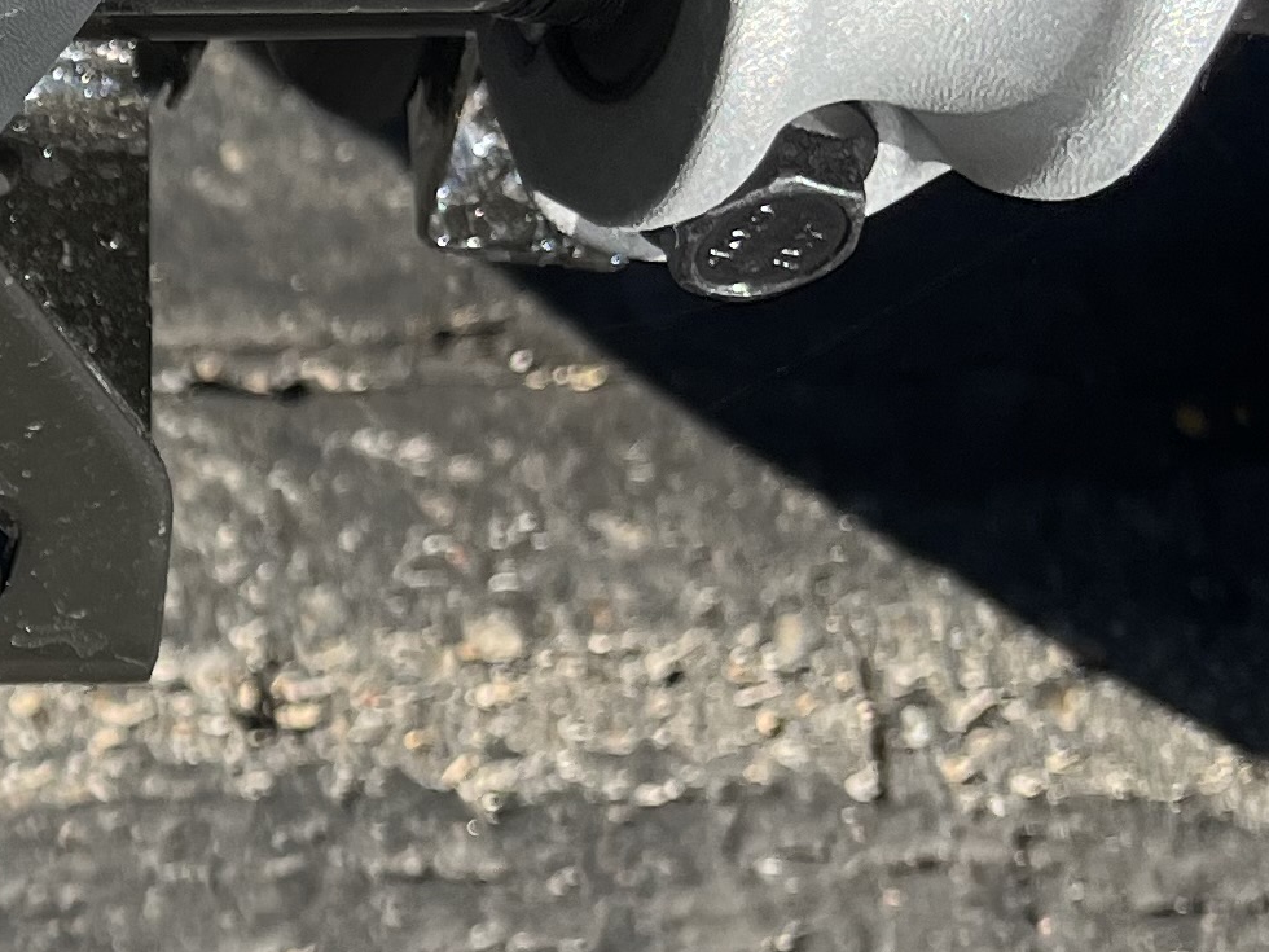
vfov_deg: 13.4
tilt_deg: -58.4
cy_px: 1163
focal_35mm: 107
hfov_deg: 16.3
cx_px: -780
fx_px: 3923
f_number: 1.6
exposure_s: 1/871
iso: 50
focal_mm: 5.1
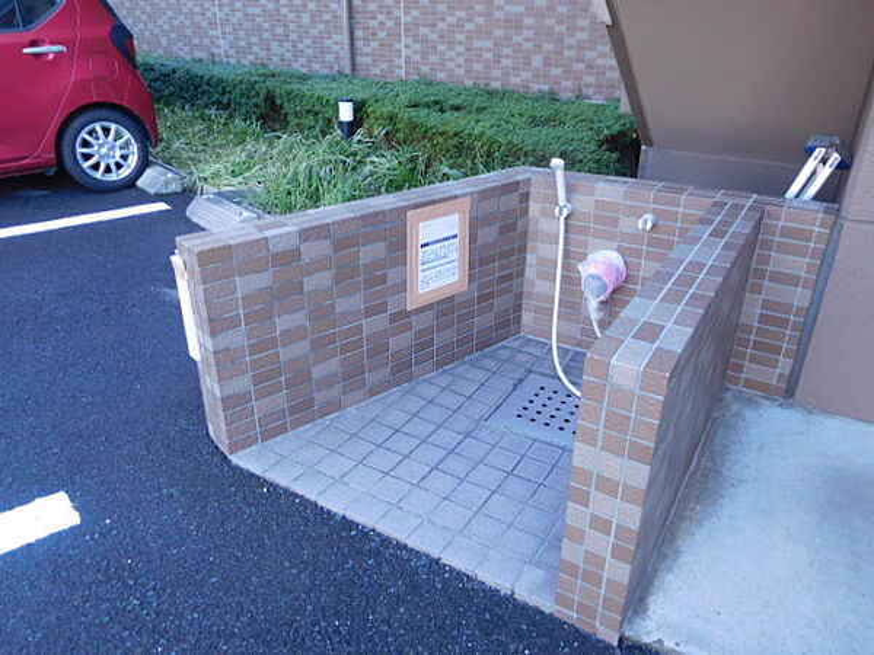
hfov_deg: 69.4
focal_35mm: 25
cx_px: 437
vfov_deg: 54.9
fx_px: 631
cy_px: 328
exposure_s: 1/50
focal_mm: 4.5
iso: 125
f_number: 3.4
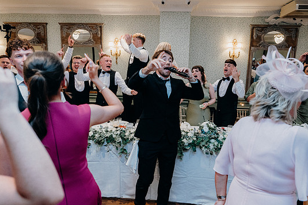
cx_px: 159
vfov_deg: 49.6
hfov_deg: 69.4
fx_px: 222
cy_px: 104
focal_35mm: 26
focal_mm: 24
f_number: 3.5
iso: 2500
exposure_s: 1/160
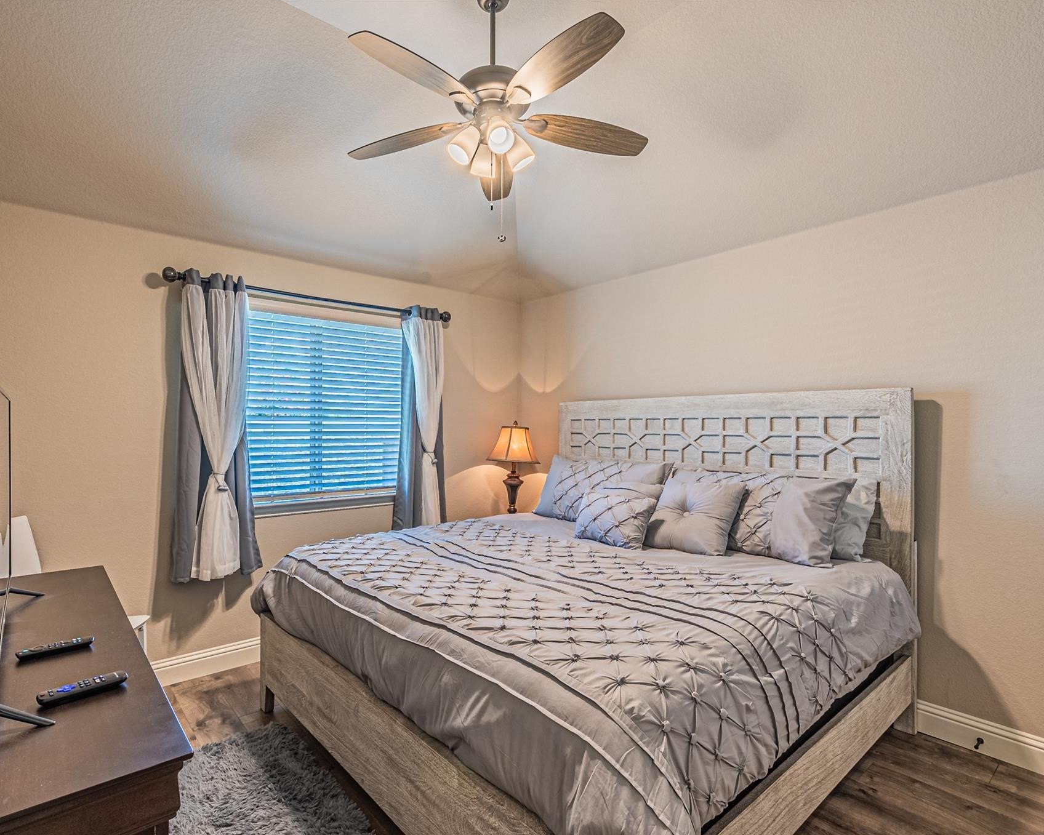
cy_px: 418
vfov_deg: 77.0
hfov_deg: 89.5
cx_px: 483
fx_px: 525
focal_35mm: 17
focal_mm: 10
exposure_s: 1/250
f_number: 8
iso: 640
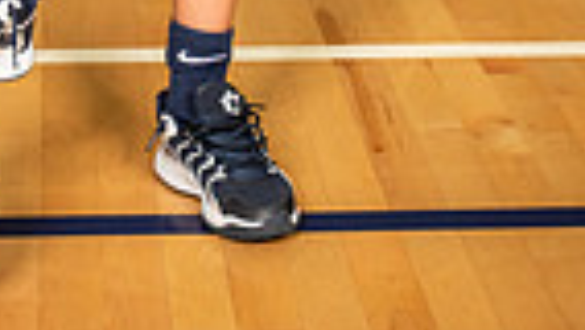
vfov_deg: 8.3
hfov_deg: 16.0
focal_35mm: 133
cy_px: -503
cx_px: 124
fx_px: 2064
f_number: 6.3
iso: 640
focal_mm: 40
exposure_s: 1/320
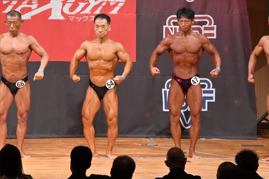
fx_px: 2129
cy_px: 90
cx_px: 134
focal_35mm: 285
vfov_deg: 4.8
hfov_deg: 7.2
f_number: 5.6
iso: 12800
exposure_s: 1/400
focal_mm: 190
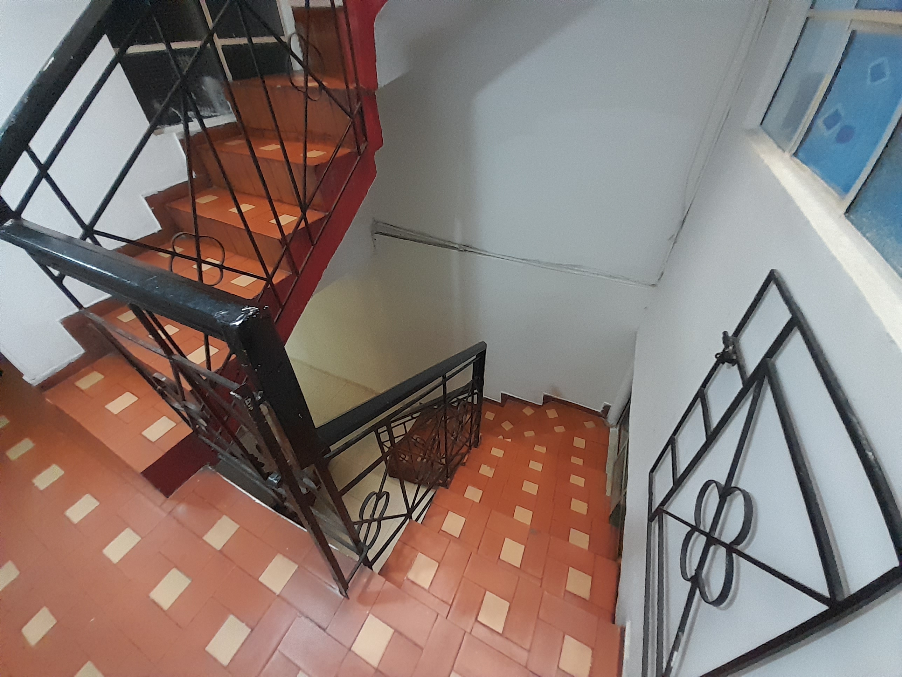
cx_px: 451
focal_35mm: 13
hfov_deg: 106.2
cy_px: 338
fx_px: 339
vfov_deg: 89.9
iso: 400
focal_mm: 1.13
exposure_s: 1/24
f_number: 2.2
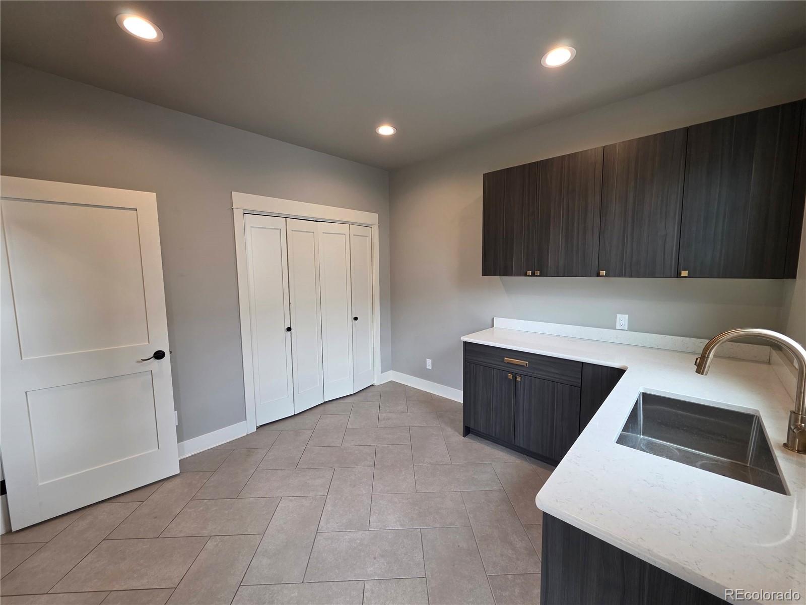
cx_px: 403
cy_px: 302
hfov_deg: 106.2
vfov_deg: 89.9
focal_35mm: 13
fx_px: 303
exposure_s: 1/120
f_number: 1.9
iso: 160
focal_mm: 2.2
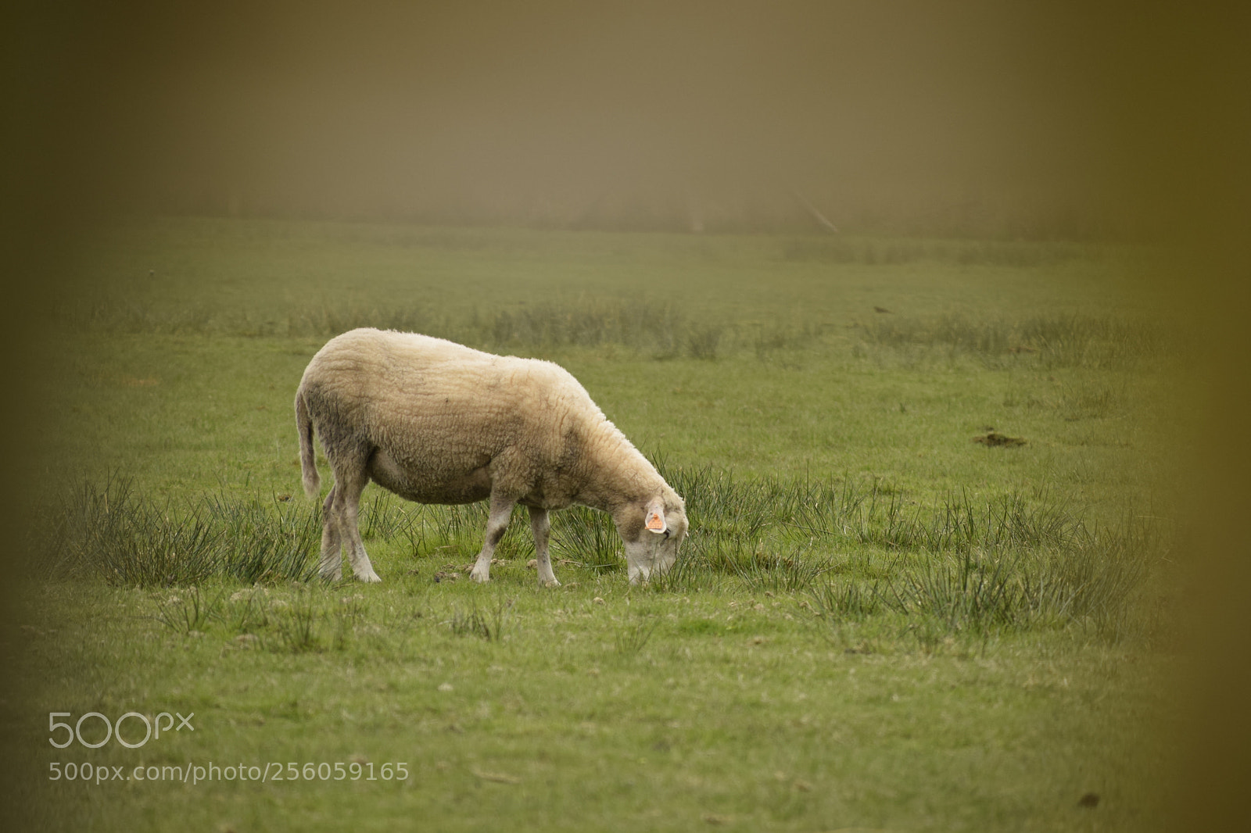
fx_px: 10422
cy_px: 416
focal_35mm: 300
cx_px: 626
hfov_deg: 6.9
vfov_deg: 4.6
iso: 400
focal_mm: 200
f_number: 6.3
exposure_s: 1/640
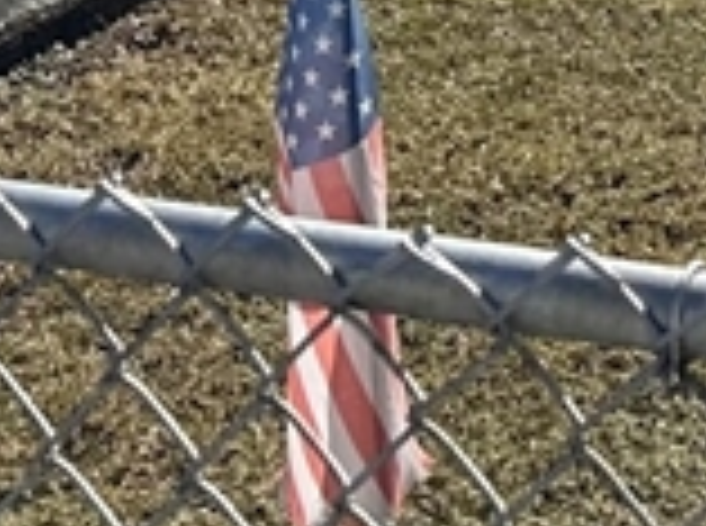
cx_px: 1133
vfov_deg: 8.1
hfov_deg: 11.9
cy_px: -1034
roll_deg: +0.0
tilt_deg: -0.7
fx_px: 3195
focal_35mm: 157
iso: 80
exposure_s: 1/7042
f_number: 1.78
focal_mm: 6.86
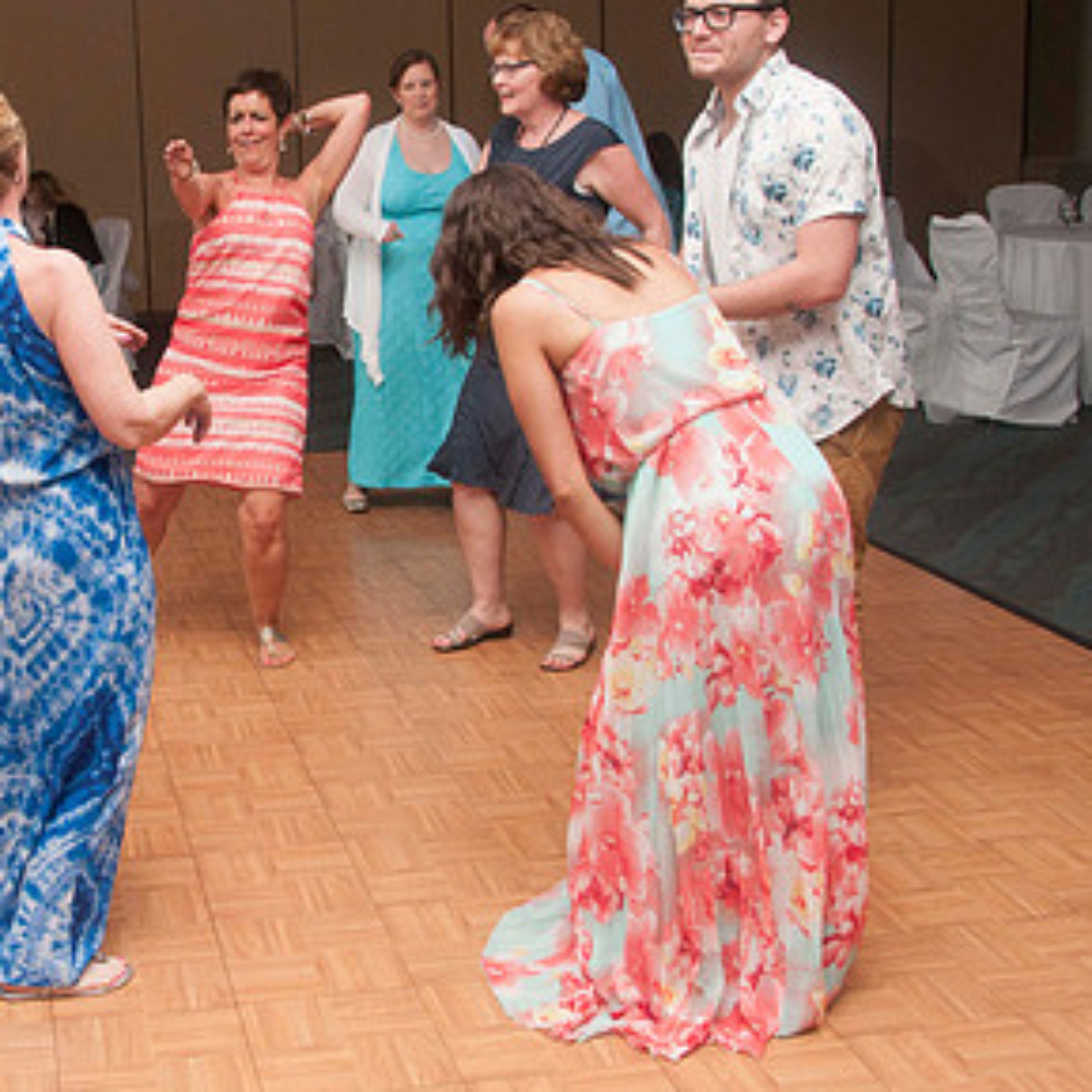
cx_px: 151
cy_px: 474
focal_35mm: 46
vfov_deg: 36.7
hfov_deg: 35.1
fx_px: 1642
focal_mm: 18
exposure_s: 1/60
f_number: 5.6
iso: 400
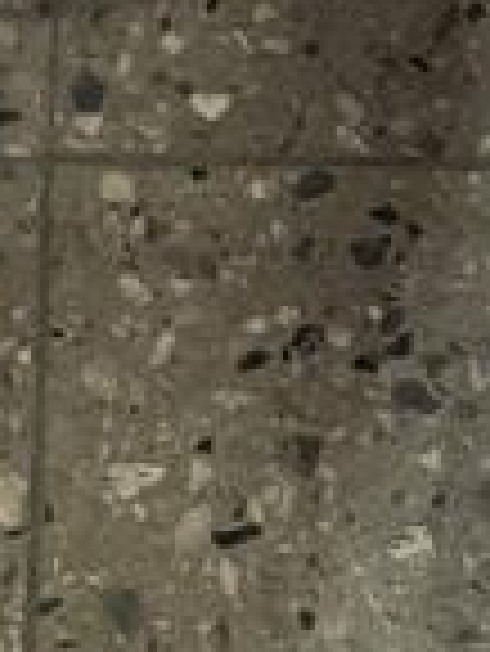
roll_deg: -0.3
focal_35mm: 165
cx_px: 135
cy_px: -1547
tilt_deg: -29.8
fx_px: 3110
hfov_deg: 9.0
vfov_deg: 8.8
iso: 320
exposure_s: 1/60
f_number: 1.78
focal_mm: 6.76
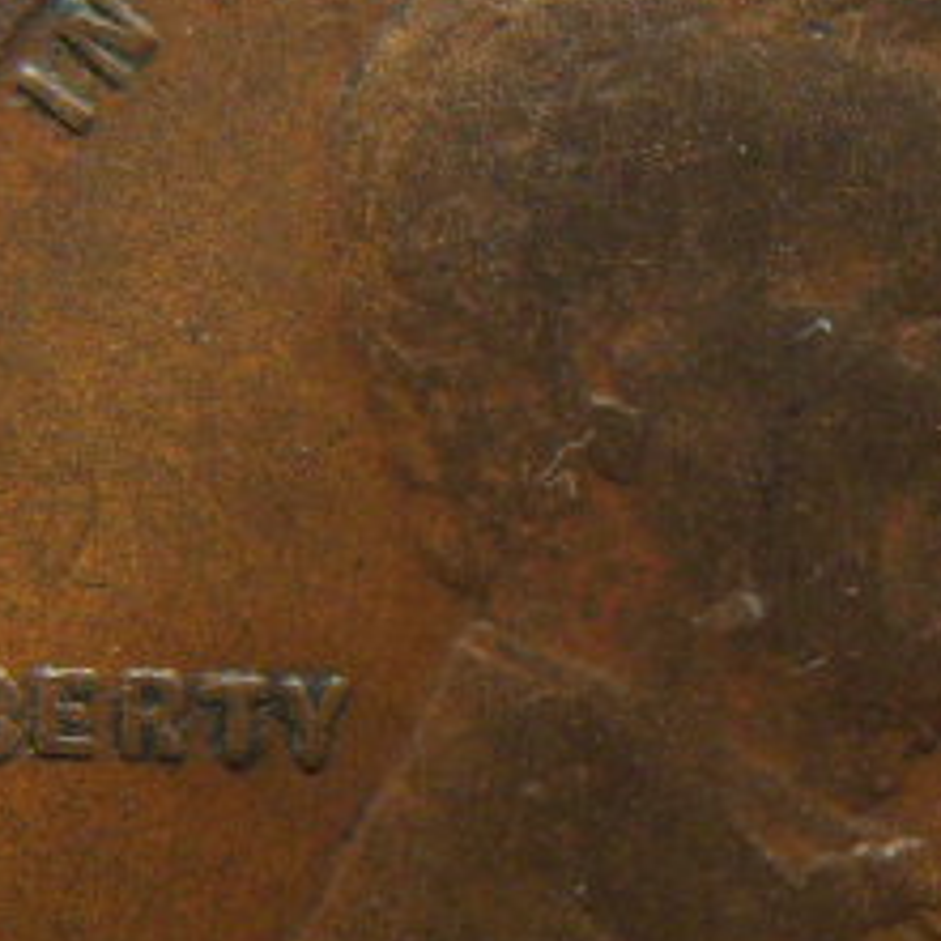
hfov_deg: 15.7
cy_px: 617
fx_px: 3383
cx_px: 766
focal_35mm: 110
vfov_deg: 15.8
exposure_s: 1/6
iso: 140
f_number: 3
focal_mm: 7.2
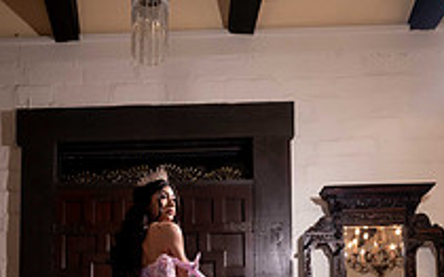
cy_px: 374
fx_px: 423
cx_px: 146
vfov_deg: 28.5
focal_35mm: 35
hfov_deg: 54.2
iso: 1000
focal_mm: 16
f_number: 2.8
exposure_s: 1/400
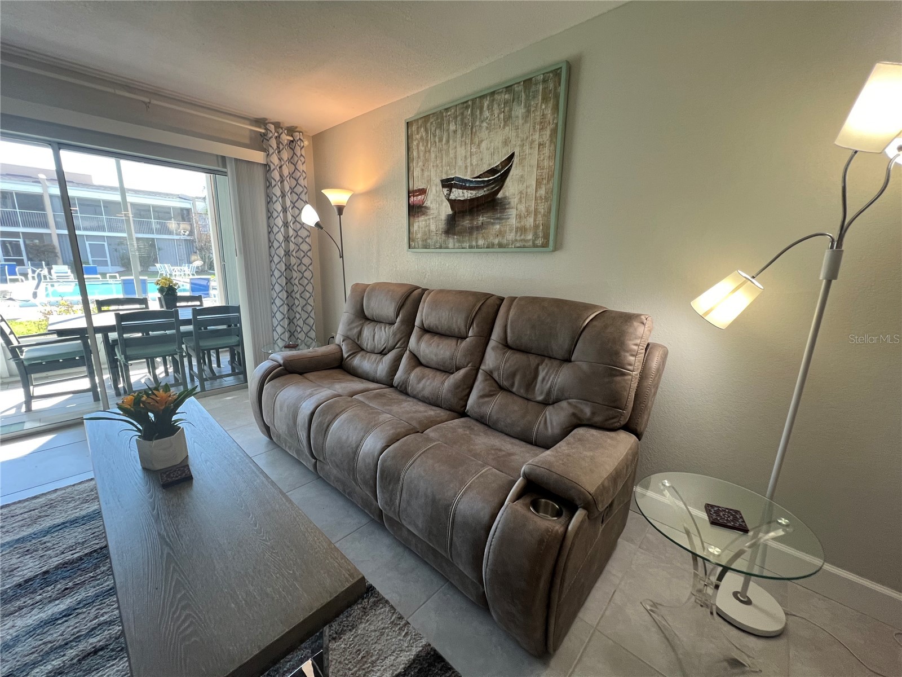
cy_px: 338
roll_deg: -1.2
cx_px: 451
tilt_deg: -12.0
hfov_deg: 106.2
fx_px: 339
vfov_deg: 89.9
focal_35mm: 13
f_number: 1.8
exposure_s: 1/120
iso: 160
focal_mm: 1.57
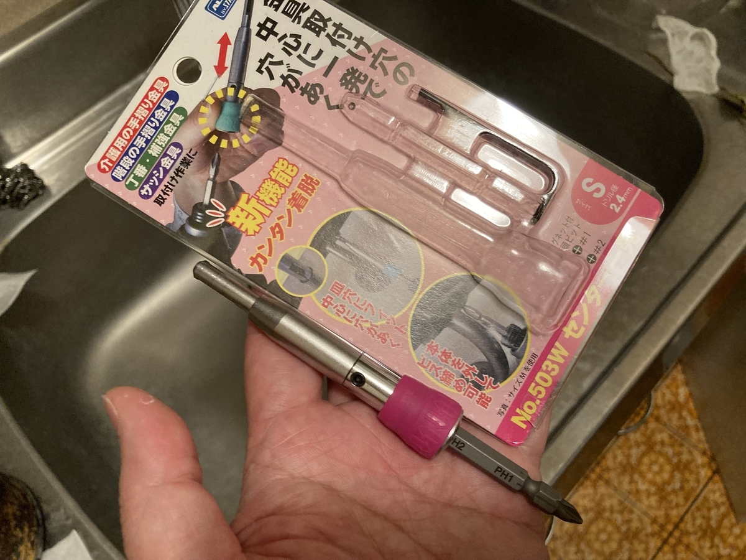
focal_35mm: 28
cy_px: 280
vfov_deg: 49.7
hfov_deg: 63.4
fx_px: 603
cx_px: 373
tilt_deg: -60.0
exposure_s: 1/50
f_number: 1.8
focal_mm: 3.99
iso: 250
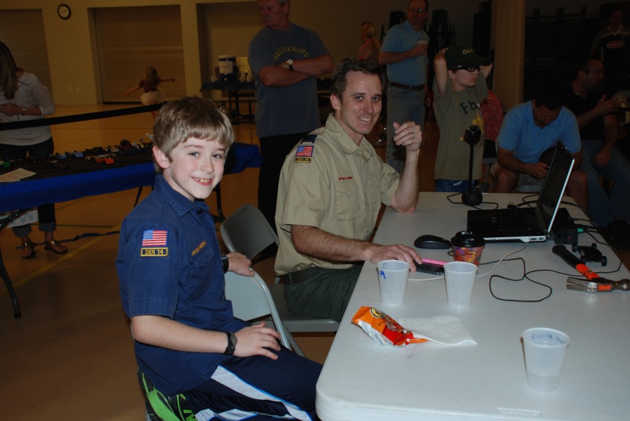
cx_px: 311
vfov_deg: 36.9
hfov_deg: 53.1
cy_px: 204
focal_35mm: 36
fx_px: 631
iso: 200
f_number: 3.8
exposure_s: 1/60
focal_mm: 22
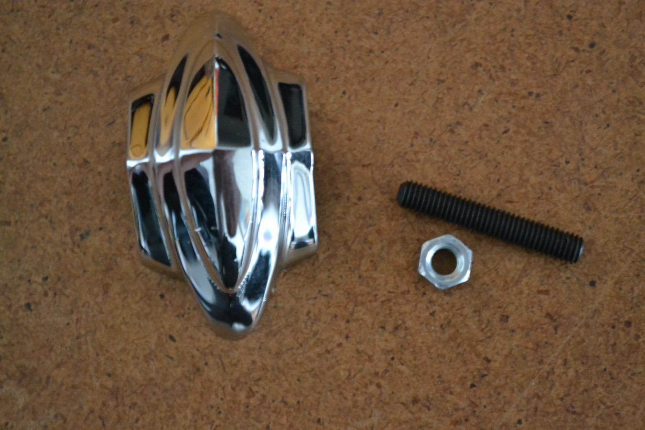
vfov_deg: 16.6
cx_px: 322
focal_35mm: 82
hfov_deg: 24.6
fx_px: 1478
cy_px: 215
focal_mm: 55
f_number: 5.6
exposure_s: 1/25
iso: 3200
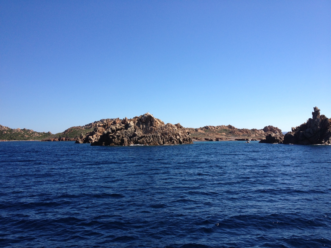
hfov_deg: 52.6
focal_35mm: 35
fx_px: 335
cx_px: 166
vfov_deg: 40.7
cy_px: 124
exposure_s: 1/1842
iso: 64
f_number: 2.4
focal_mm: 4.28
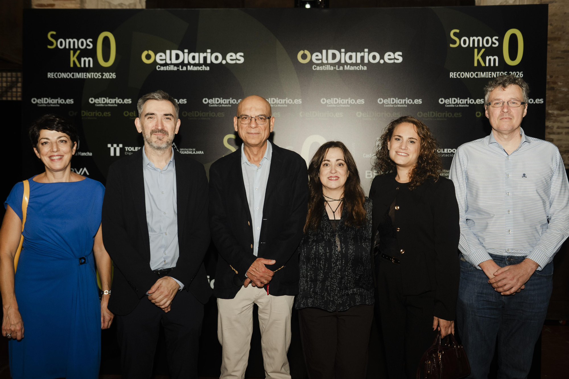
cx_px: 293
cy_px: 184
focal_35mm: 36
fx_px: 569
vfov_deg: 36.9
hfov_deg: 53.1
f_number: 4.5
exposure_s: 1/125
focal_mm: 34
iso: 800
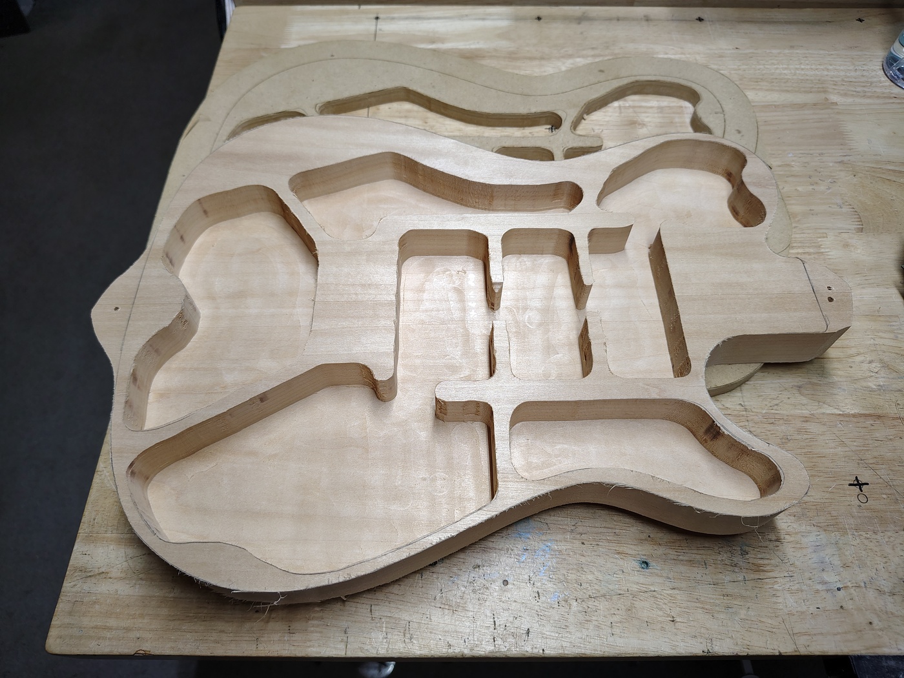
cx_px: 452
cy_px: 339
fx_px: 627
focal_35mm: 24
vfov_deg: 56.8
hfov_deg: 71.6
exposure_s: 1/120
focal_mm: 5.56
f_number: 1.8
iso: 218
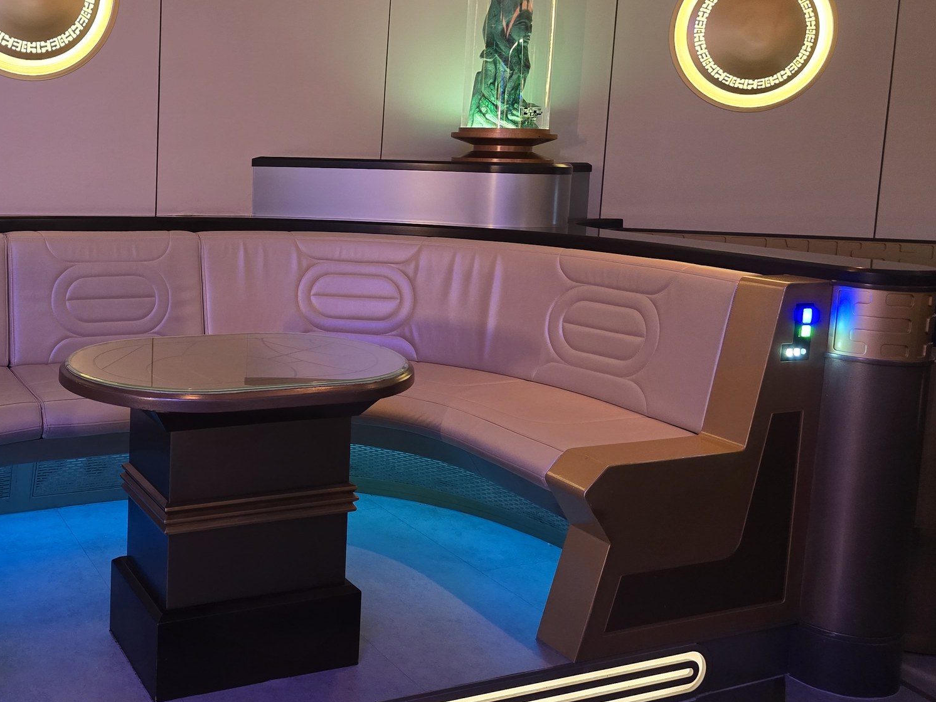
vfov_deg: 38.5
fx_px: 1000
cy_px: 274
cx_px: 193
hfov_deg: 47.5
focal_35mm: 37
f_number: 1.7
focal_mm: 6.3
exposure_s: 1/30
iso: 400
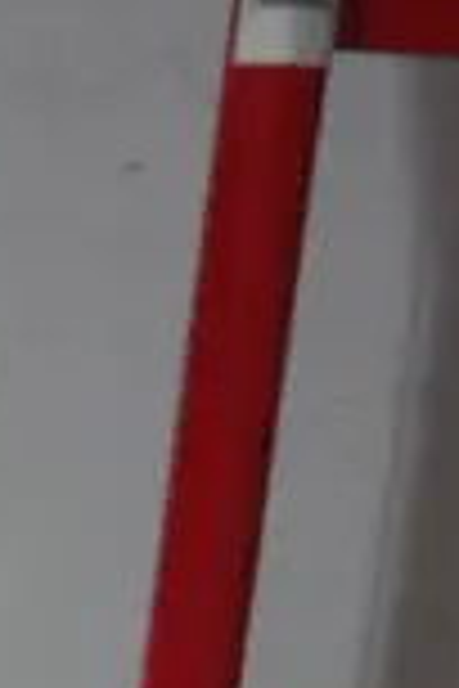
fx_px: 3729
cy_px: 1398
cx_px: -1071
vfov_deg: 9.8
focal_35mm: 195
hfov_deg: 6.3
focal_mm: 14
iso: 320
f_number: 3.5
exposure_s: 1/60
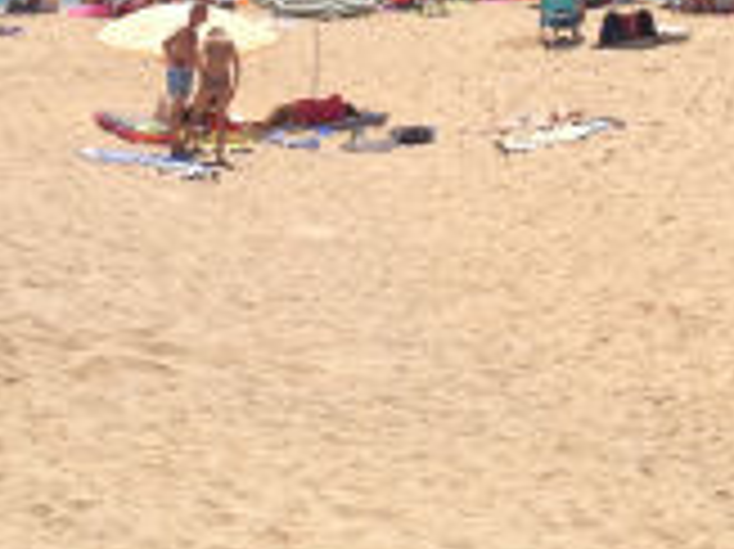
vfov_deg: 13.7
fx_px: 2182
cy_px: -194
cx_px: 572
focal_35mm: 103
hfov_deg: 18.9
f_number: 2.4
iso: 50
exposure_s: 1/3067
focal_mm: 4.28
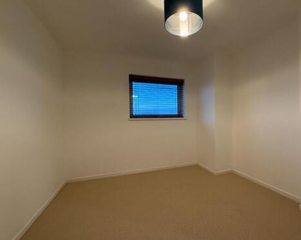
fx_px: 151
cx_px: 177
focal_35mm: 17
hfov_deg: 88.7
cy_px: 122
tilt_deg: +0.0
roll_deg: +0.6
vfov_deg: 76.9
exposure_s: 1/50
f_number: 2.2
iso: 200
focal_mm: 2.22
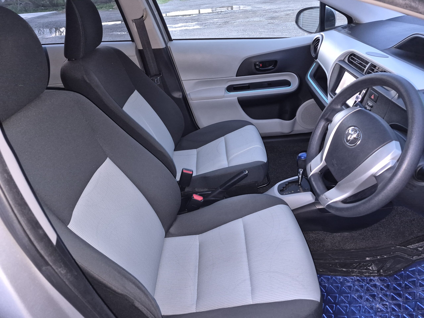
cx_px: 212
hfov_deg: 73.9
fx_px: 282
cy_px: 159
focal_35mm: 23
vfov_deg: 58.9
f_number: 1.8
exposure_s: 1/8
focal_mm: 5.4
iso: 800
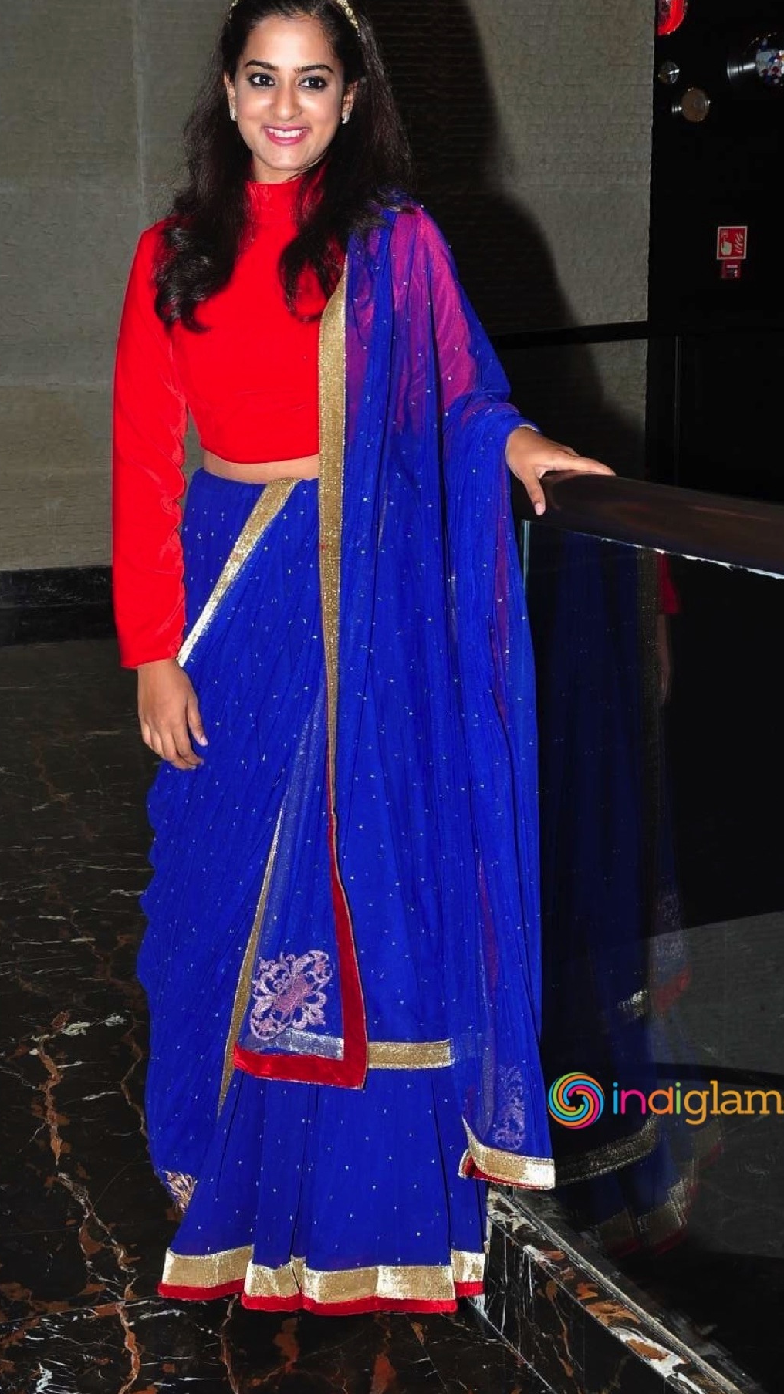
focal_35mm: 51
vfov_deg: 40.6
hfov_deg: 23.5
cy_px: 643
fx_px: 1885
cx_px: 351
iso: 400
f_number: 9
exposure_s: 1/125
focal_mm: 30
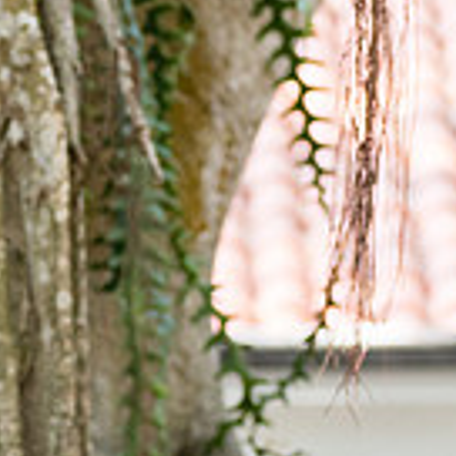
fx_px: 5678
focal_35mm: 381
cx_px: -504
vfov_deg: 4.6
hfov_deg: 4.5
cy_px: 592
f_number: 4.5
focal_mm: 70
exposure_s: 1/250
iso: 720
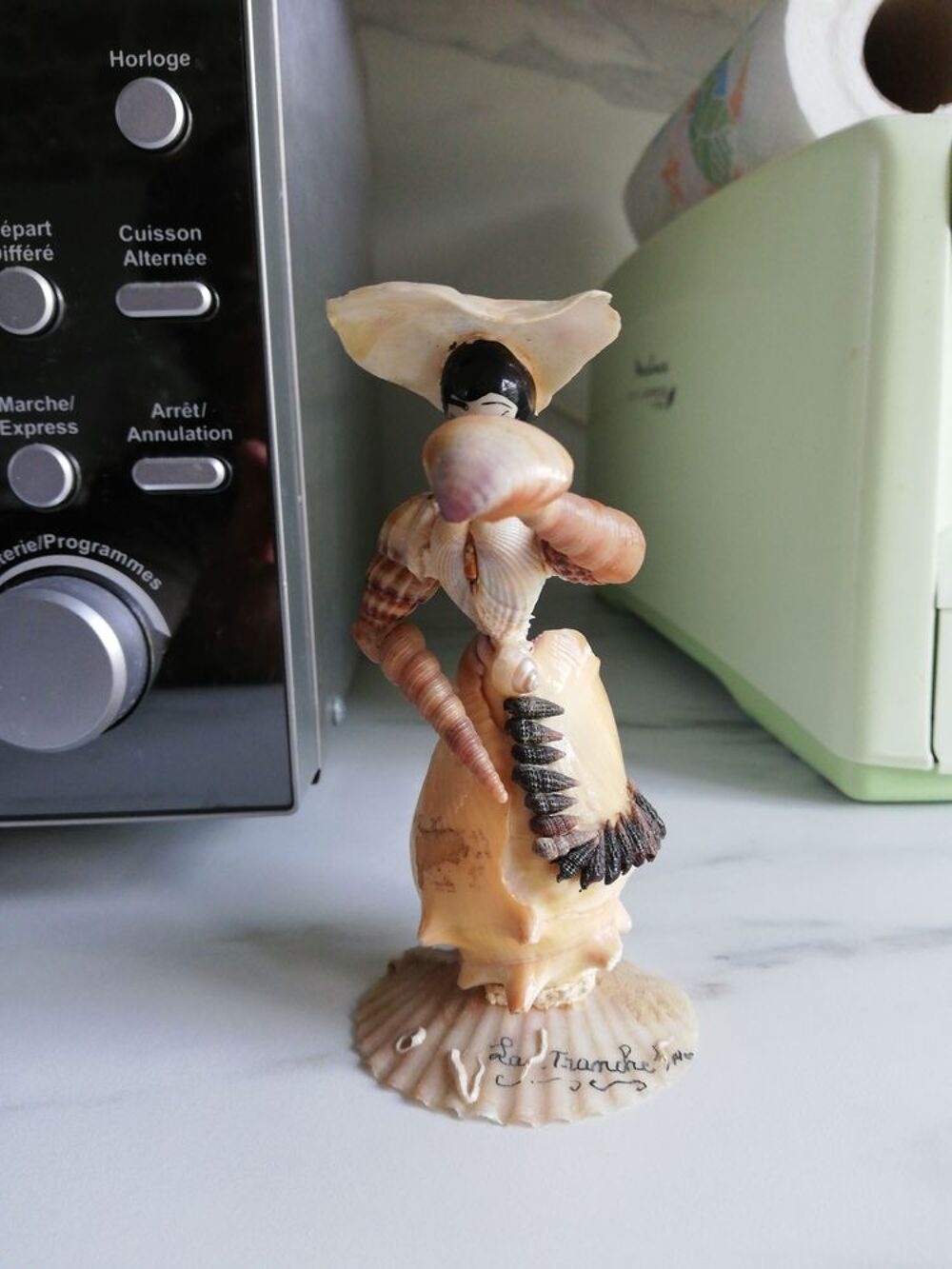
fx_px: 953
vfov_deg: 67.3
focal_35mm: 26
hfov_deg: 53.1
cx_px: 476
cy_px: 634
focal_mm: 3.81
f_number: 2.2
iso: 160
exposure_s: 1/50
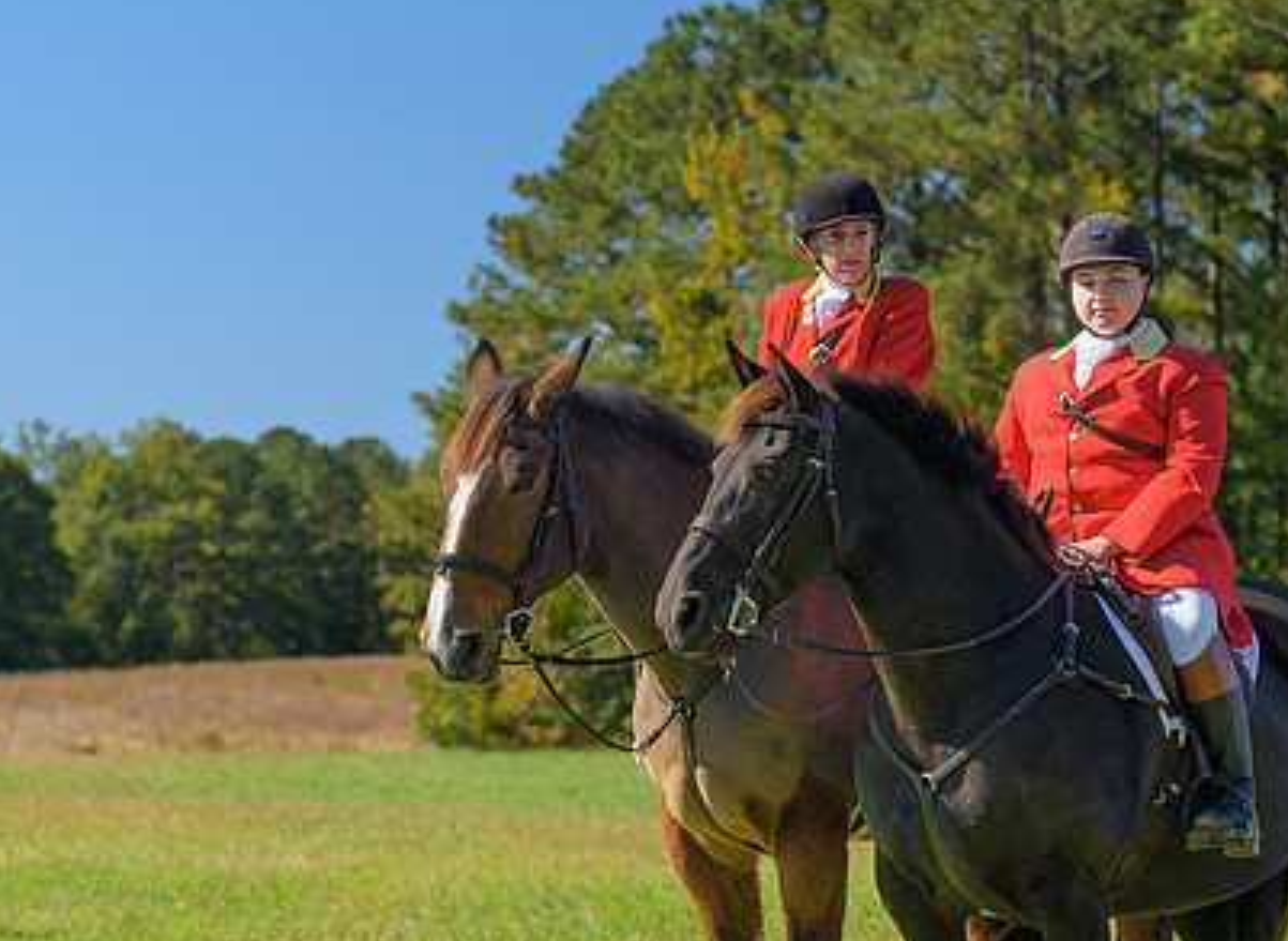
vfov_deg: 10.6
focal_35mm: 138
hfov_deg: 14.4
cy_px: 451
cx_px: 752
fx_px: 5087
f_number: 4
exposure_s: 1/500
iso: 200
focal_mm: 70
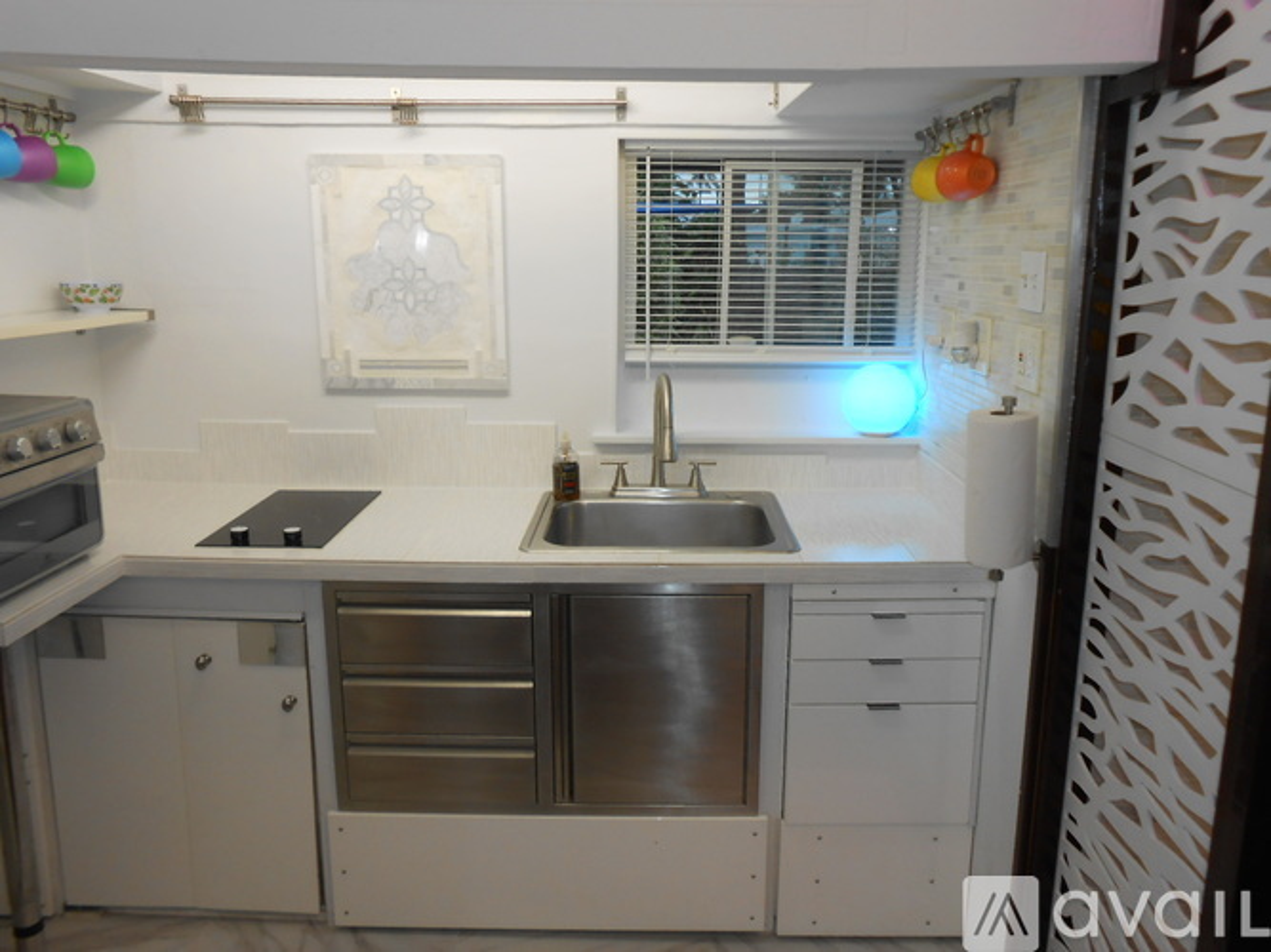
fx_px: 954
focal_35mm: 26
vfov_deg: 53.0
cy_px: 476
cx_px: 636
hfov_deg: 67.3
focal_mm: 4.6
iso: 100
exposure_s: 1/30
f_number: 3.5
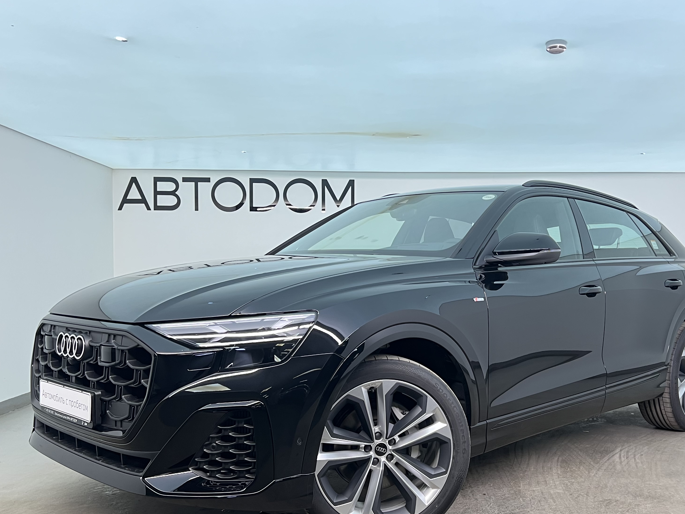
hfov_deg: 51.1
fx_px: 712
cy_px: 306
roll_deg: -0.3
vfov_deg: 39.5
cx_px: 398
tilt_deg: -4.0
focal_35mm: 36
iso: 100
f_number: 1.5
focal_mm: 5.7
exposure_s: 1/63
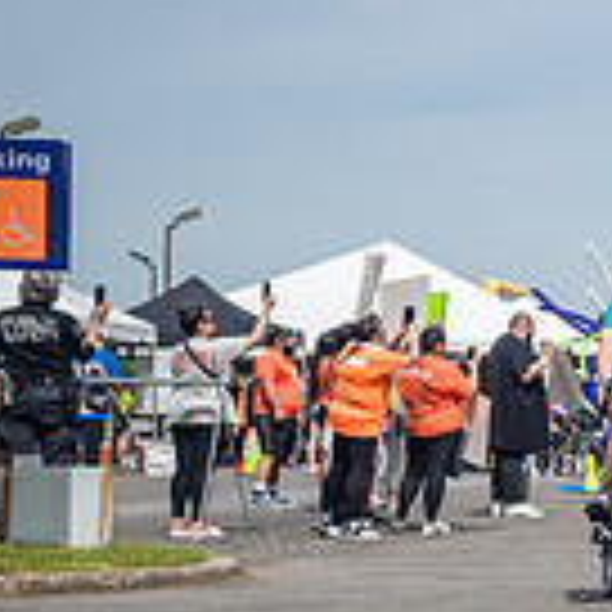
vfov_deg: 13.5
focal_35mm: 129
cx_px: 1274
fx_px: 2580
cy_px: 416
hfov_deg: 11.9
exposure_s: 1/2000
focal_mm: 35
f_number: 4.5
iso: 200
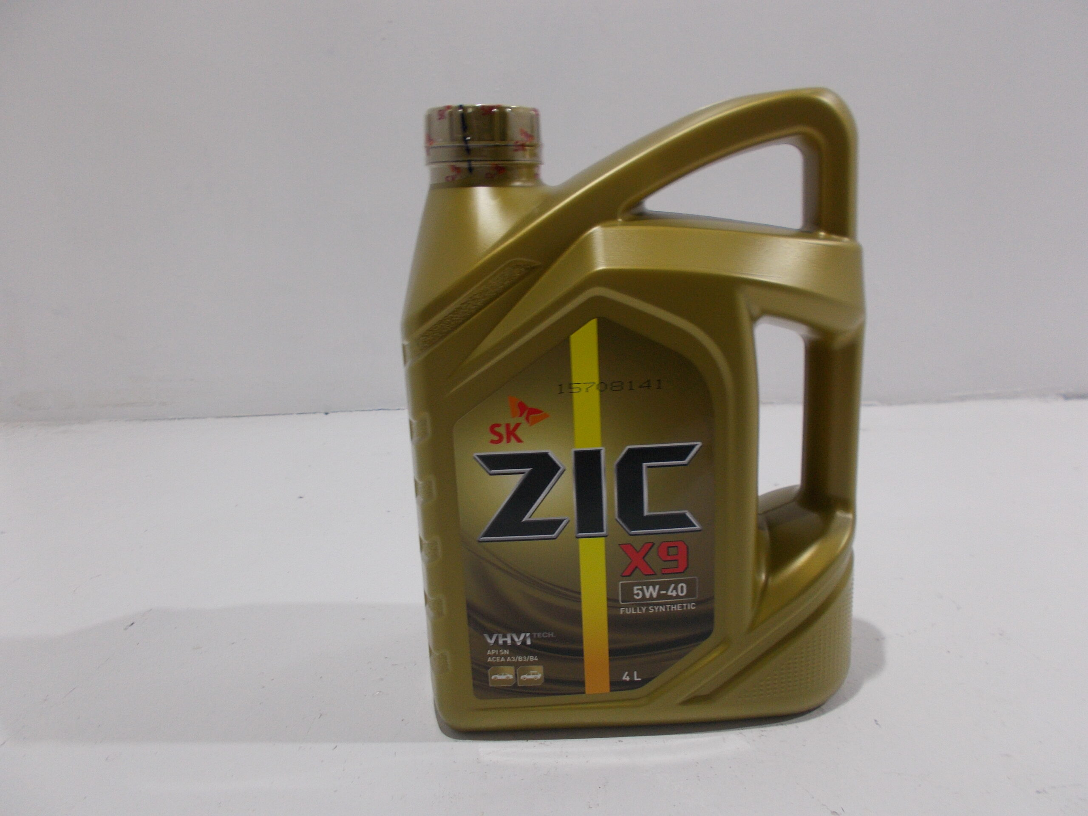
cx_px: 544
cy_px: 408
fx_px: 817
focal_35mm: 26
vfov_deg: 53.1
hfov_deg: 67.3
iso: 125
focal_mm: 4.6
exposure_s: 1/25
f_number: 3.2
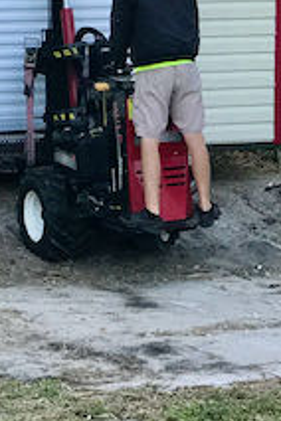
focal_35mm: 178
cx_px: -20
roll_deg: +0.9
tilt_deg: +2.6
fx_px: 2084
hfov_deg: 7.7
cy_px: -51
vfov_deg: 11.4
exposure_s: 1/91
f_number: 2.8
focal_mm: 6.6
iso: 25
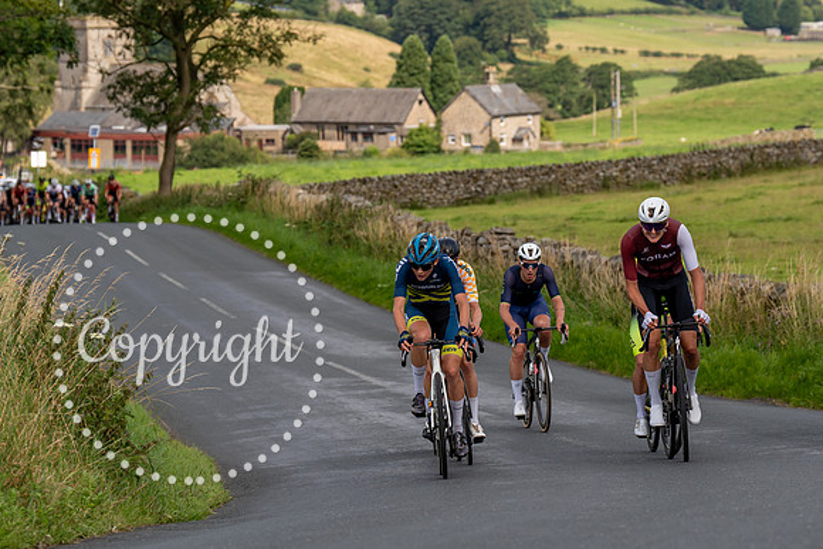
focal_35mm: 153
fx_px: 3501
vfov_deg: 9.0
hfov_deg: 13.4
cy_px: 221
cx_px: 482
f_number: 4
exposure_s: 1/1000
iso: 100
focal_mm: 105
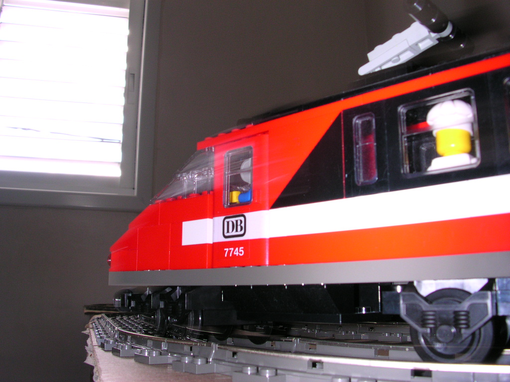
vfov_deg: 38.7
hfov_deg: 50.1
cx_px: 255
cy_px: 191
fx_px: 545
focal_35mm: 37
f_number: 4.5
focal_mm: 5.6
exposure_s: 1/30
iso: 100
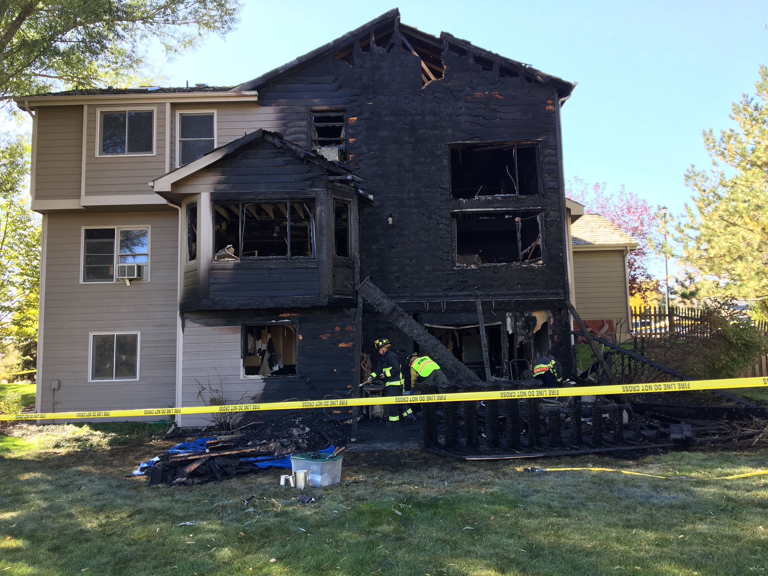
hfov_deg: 61.7
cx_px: 384
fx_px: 643
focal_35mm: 29
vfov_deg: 48.2
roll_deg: +0.3
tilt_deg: +5.8
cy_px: 288
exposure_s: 1/120
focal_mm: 4.15
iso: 25
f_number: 2.2
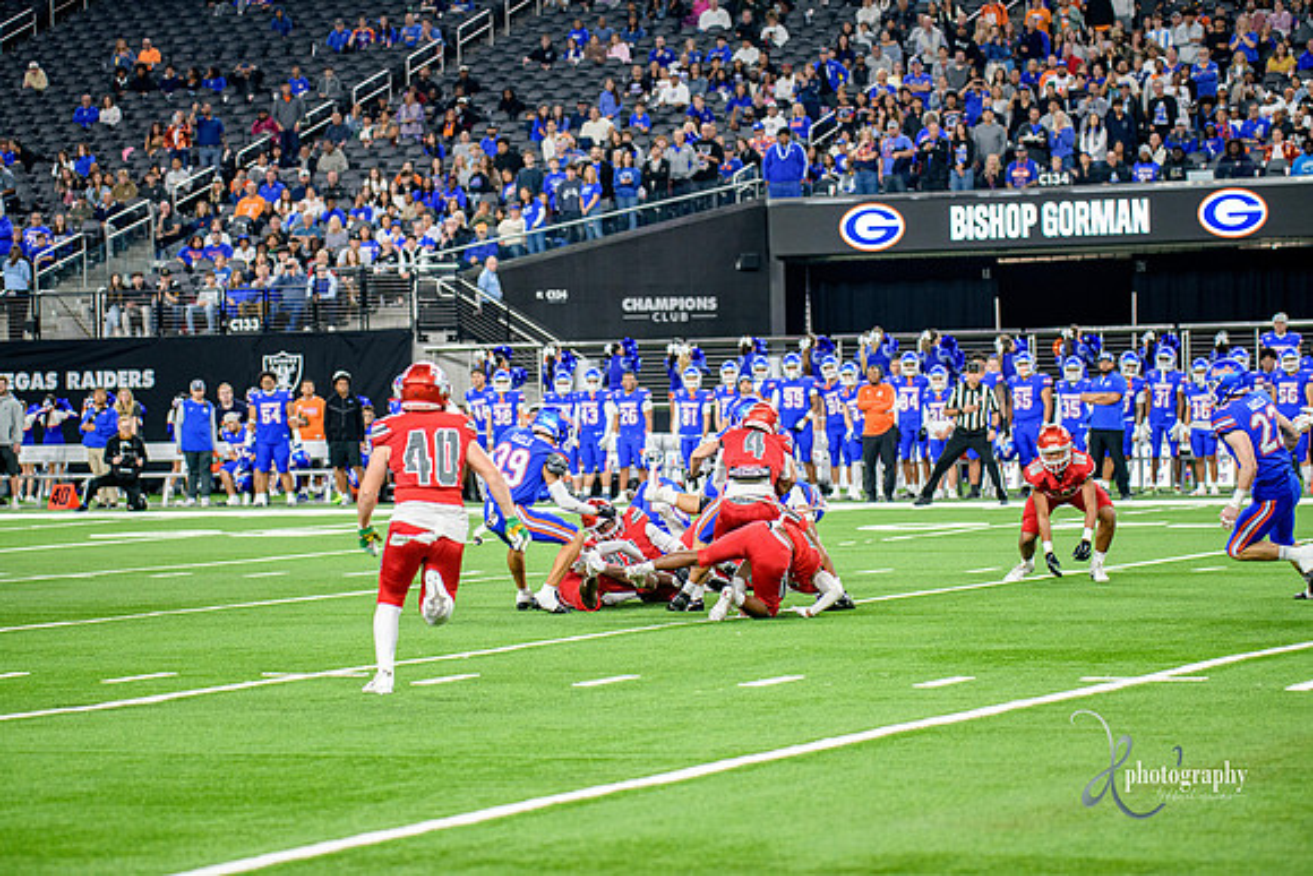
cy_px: 438
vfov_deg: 11.0
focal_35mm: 125
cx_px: 656
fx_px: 4560
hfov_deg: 16.4
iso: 1250
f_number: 2.8
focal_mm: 125
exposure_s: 1/400
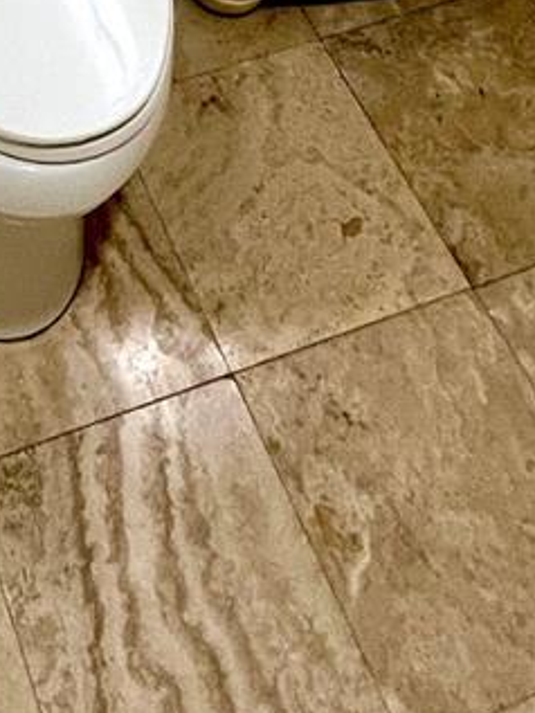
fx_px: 1297
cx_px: -175
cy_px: -625
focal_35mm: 63
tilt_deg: -33.4
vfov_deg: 20.2
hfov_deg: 21.0
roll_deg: -0.1
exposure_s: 1/30
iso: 80
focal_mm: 1.57
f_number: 1.8
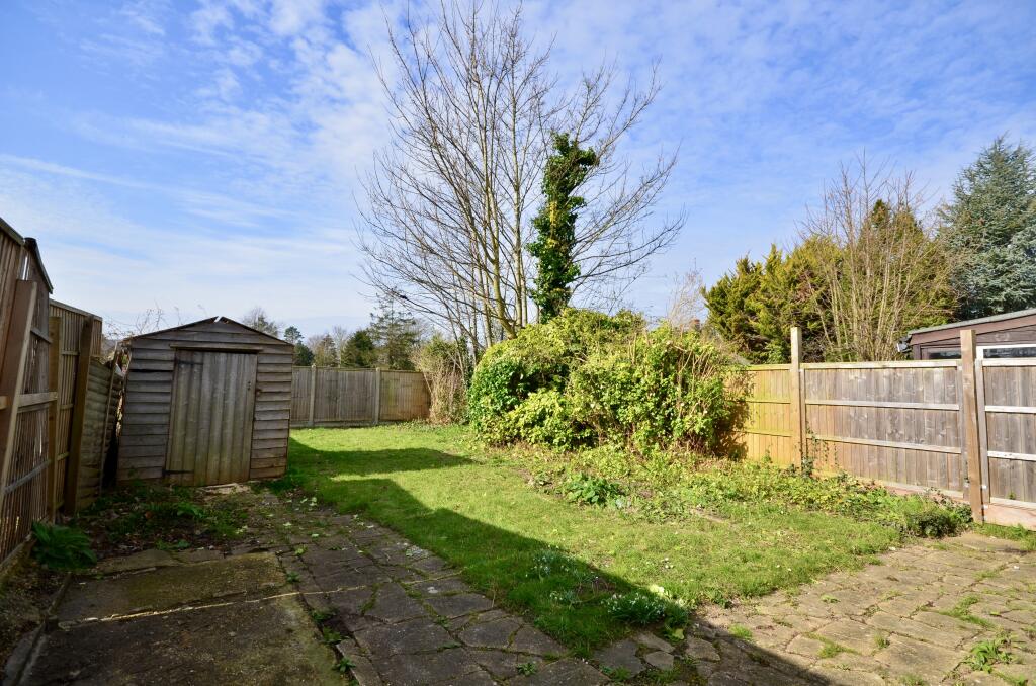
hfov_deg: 90.1
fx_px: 517
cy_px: 343
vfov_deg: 67.1
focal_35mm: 18
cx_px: 518
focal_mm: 12
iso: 200
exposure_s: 1/320
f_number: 10
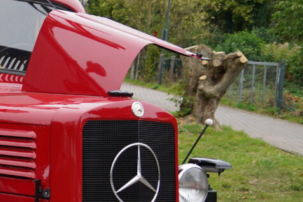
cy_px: 188
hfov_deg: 20.8
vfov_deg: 15.3
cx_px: -104
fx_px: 741
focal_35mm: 88
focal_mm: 30
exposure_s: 1/160
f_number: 4
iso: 160
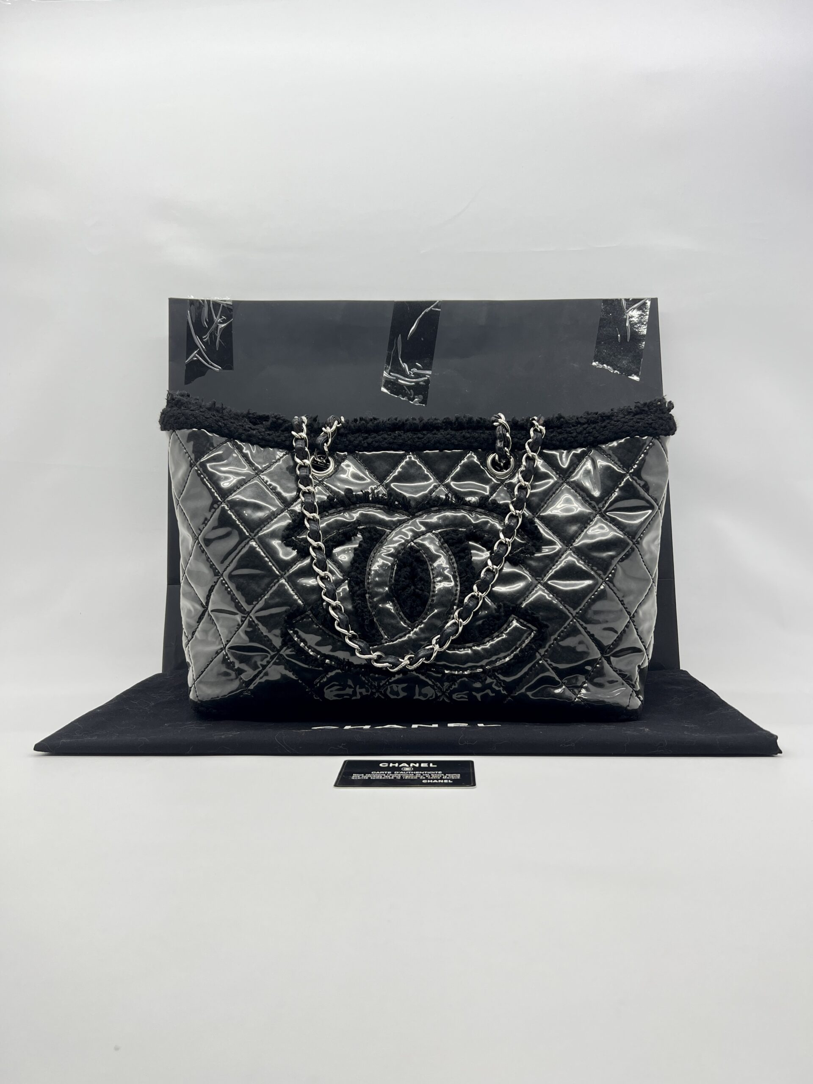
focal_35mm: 26
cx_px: 406
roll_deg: +0.4
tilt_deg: -1.1
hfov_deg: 53.1
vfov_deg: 67.3
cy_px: 542
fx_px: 814
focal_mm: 5.7
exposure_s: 1/100
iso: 40
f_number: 1.5
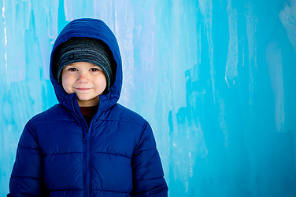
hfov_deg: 18.8
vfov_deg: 12.7
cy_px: 77
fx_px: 888
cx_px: 85
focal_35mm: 108
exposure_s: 1/200
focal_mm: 70
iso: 64
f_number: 2.8
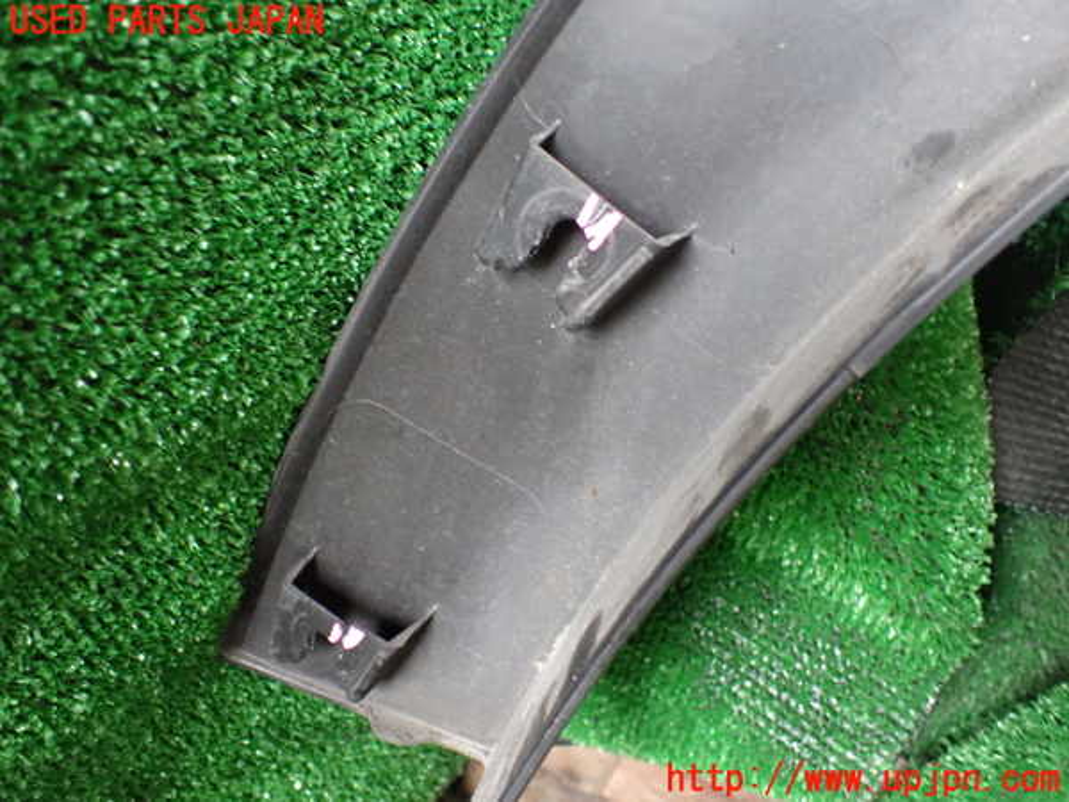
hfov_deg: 60.0
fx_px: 926
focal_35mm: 30
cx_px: 534
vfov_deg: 46.8
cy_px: 401
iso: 800
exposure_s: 1/30
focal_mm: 5.4
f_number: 2.3
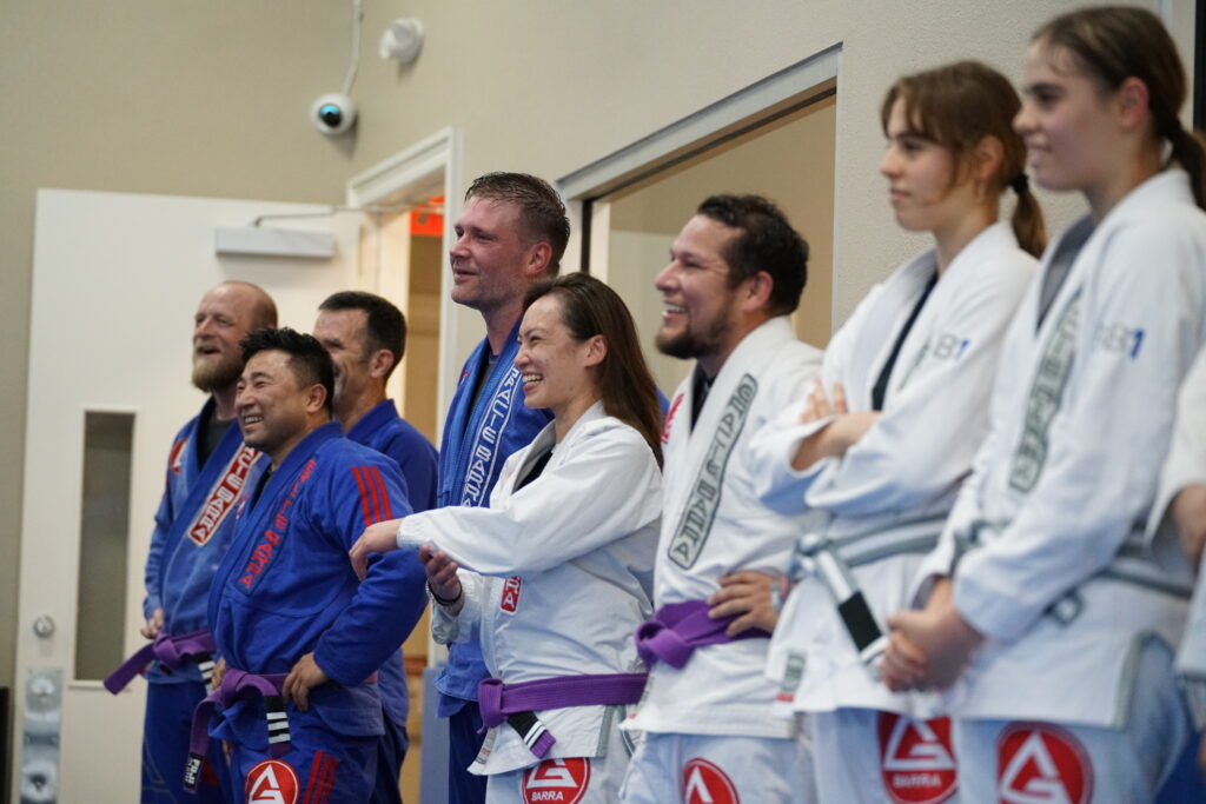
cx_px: 603
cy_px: 402
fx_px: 3886
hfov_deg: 17.6
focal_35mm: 116
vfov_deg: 11.8
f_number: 2.8
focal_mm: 116
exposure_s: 1/1000
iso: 6400
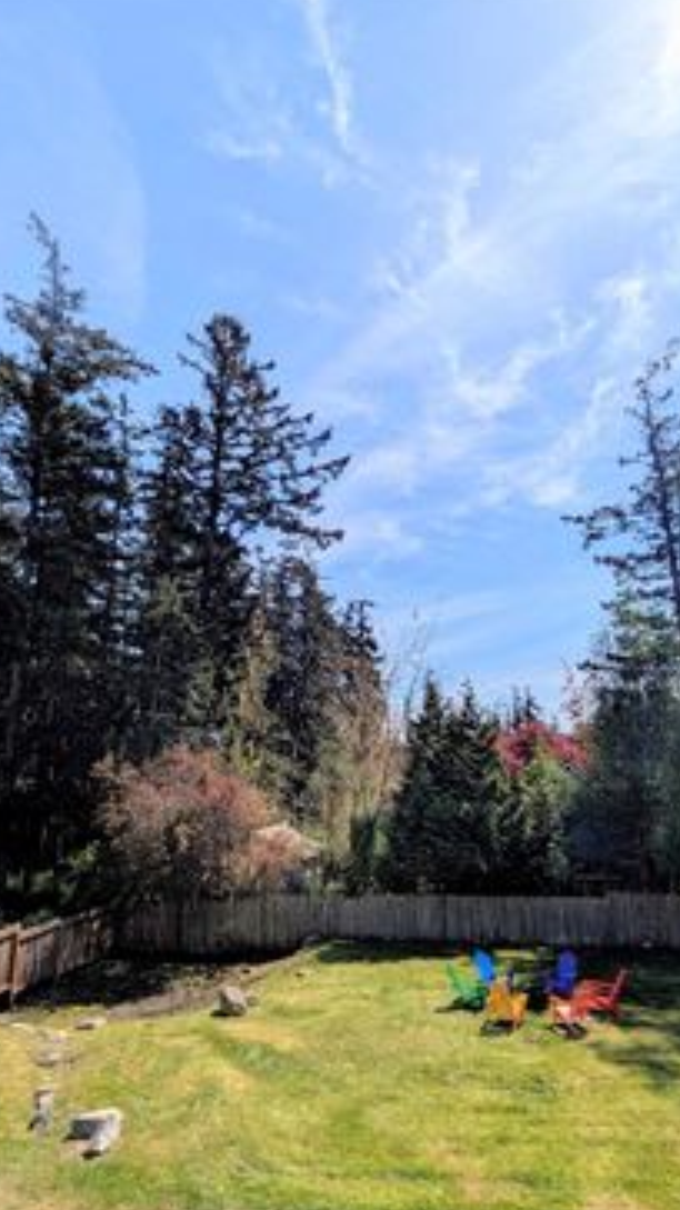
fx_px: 674
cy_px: 602
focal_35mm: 21
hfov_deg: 53.5
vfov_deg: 83.9
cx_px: 353
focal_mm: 1.83
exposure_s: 1/4016
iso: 49
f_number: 2.2
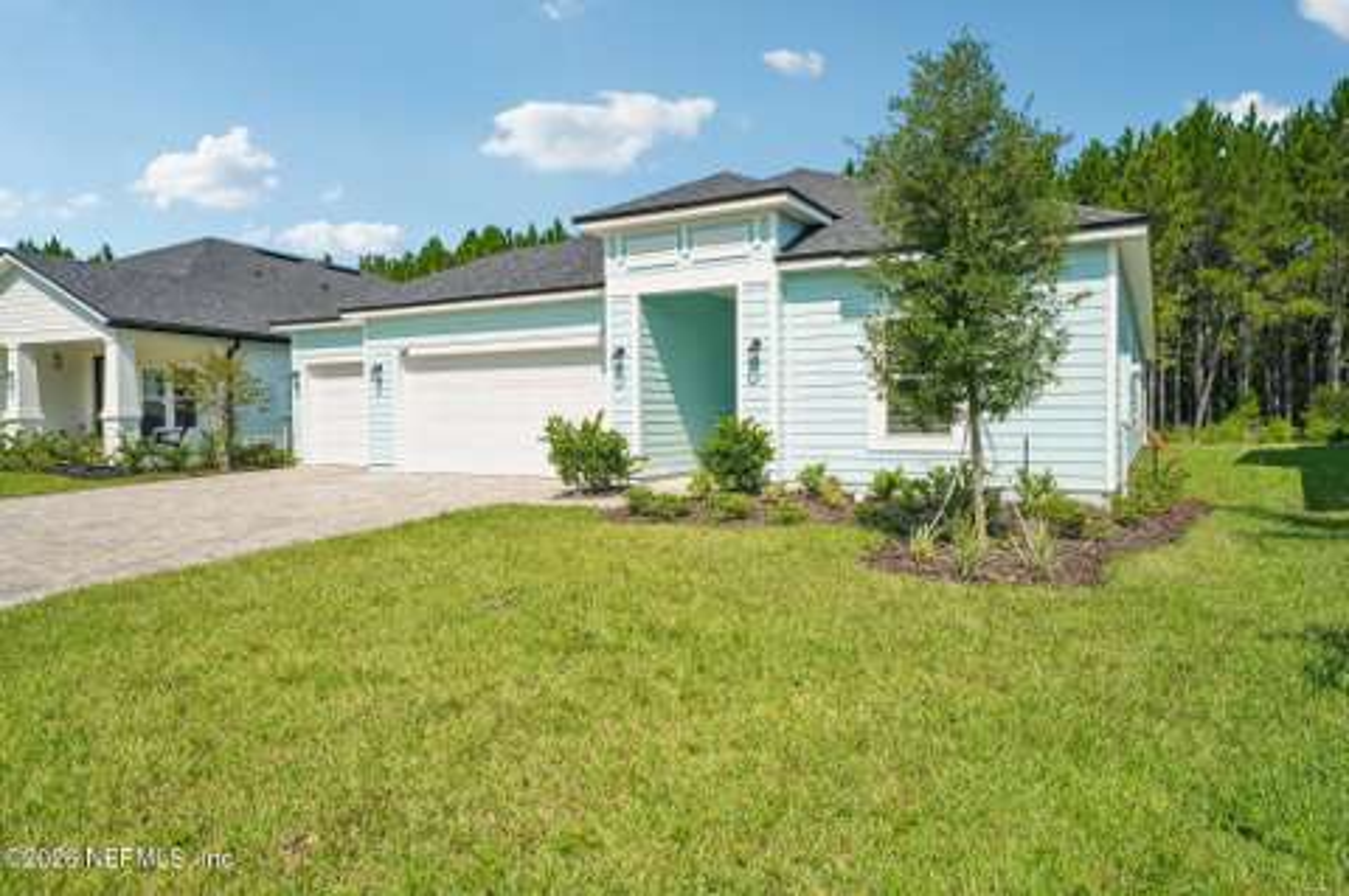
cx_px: 674
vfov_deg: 56.5
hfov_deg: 77.9
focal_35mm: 22
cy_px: 448
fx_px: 835
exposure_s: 1/400
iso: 400
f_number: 10
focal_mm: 22.3
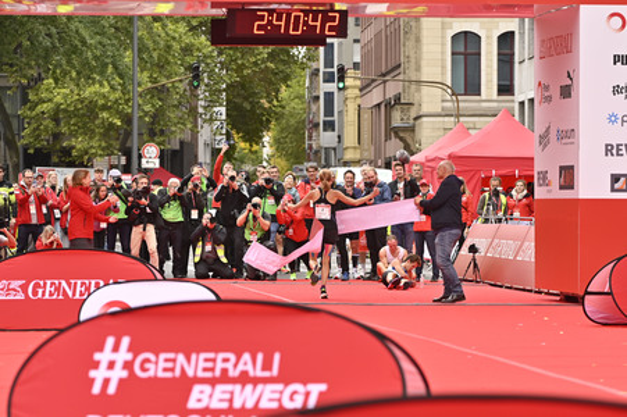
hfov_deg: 18.6
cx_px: 314
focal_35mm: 110
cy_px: 208
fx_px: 1914
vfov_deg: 12.4
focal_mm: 110
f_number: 2.8
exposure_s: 1/800
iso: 200
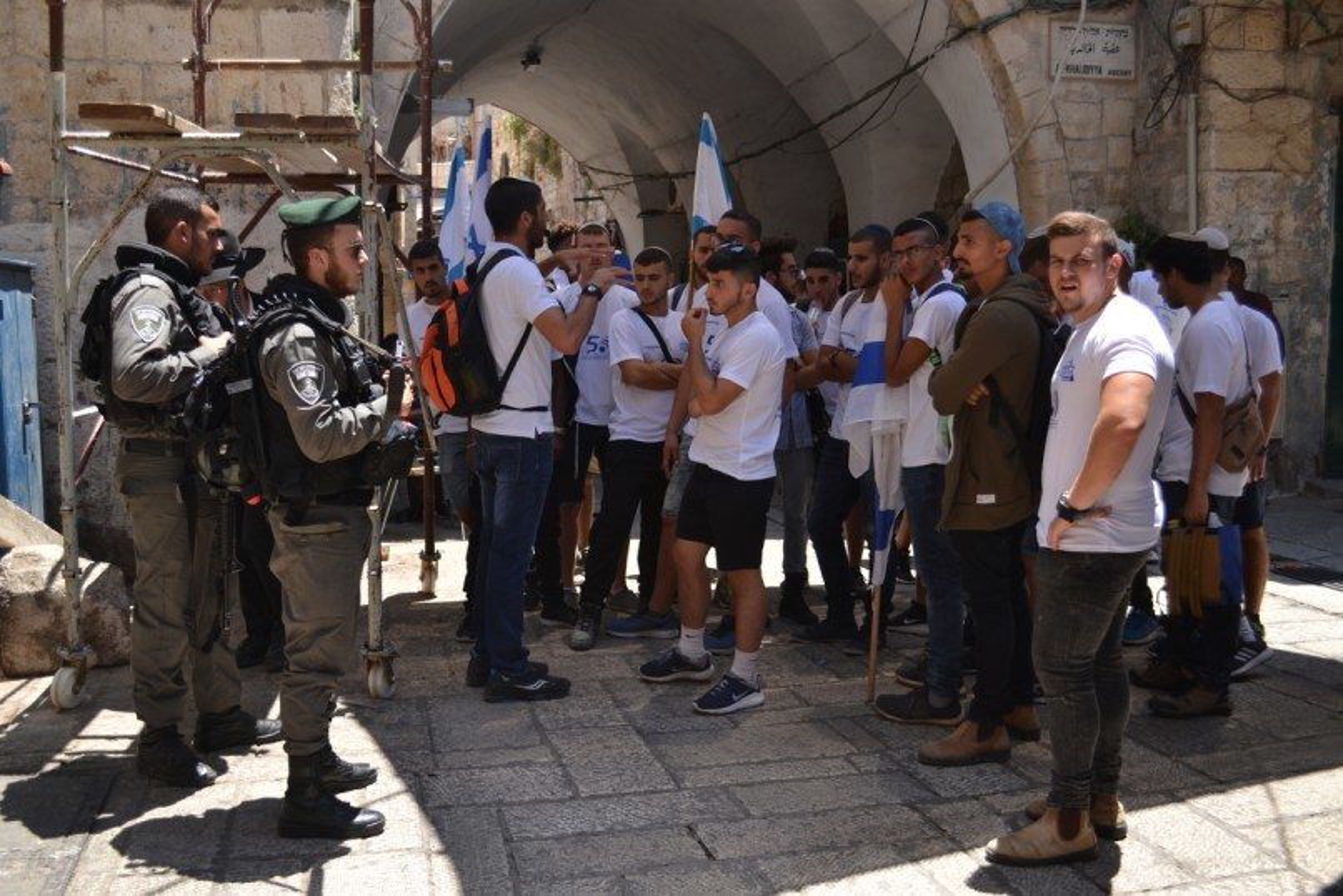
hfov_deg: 53.1
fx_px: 1343
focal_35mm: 36
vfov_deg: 36.9
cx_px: 672
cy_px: 448
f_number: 4
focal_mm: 24
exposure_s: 1/500
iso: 200
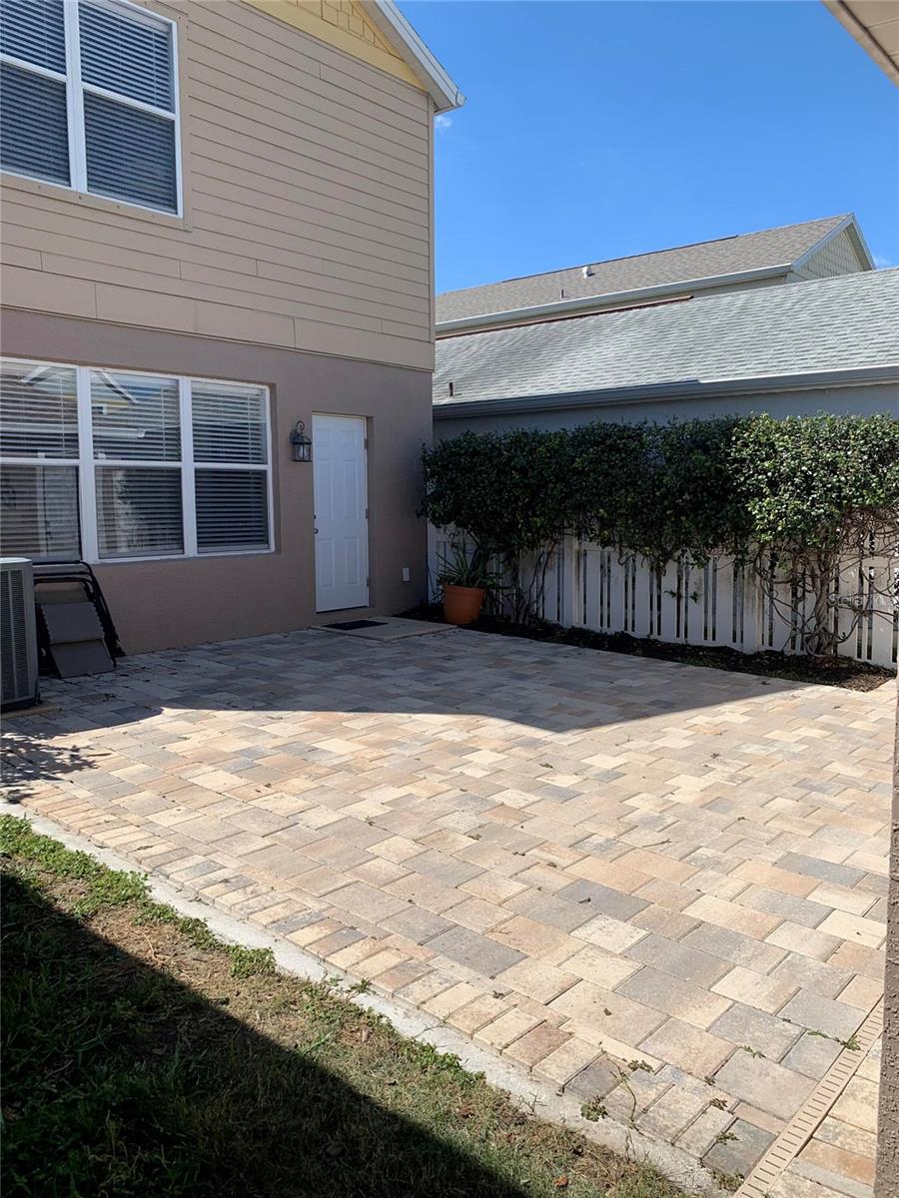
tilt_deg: -6.3
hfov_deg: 53.1
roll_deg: +0.7
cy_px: 599
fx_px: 900
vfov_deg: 67.3
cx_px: 450
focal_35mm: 26
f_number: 1.8
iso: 25
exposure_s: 1/2833
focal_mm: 4.25
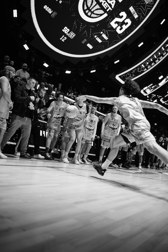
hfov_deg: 37.9
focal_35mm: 35
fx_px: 245
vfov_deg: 54.4
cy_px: 126
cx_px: 84
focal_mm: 35
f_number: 1.4
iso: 320
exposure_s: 1/800
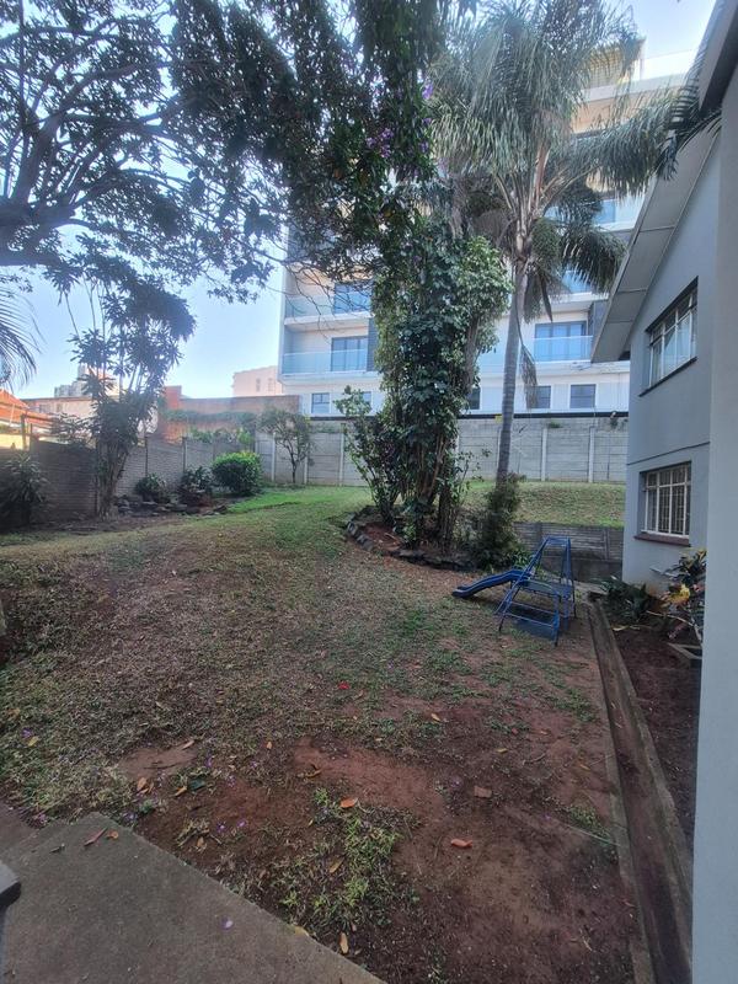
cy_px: 492
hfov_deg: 89.9
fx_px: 370
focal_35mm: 13
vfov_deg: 106.2
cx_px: 369
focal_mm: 1.74
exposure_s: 1/129
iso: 50
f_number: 2.2
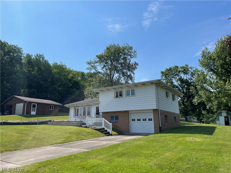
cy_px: 86
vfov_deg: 53.1
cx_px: 116
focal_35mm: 26
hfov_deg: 67.3
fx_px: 174
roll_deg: +0.7
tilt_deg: +13.3
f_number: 1.6
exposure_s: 1/5814
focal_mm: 4.2
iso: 32
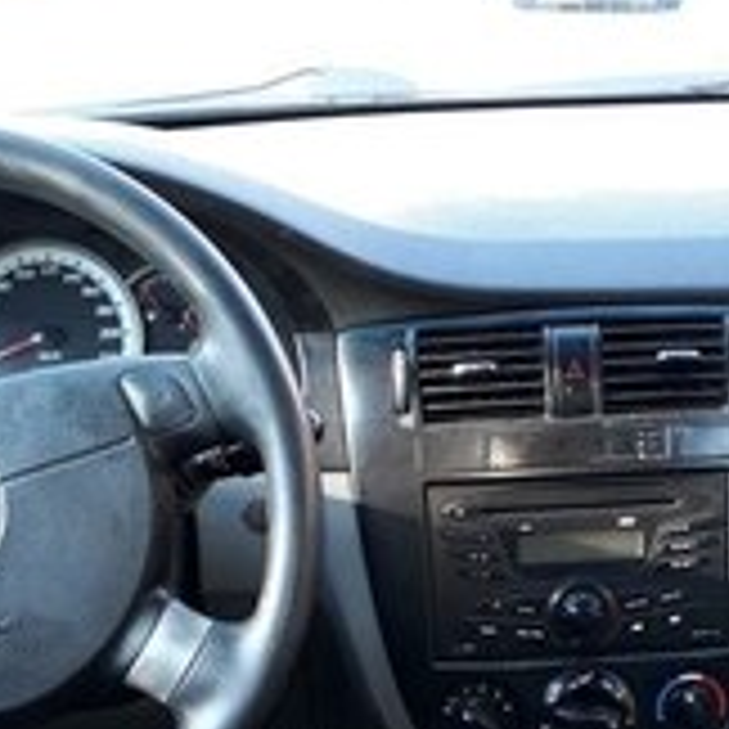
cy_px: 796
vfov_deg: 22.4
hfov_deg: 23.5
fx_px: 1739
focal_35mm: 73
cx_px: 522
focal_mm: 3.6
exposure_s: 1/33
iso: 50
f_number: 1.9
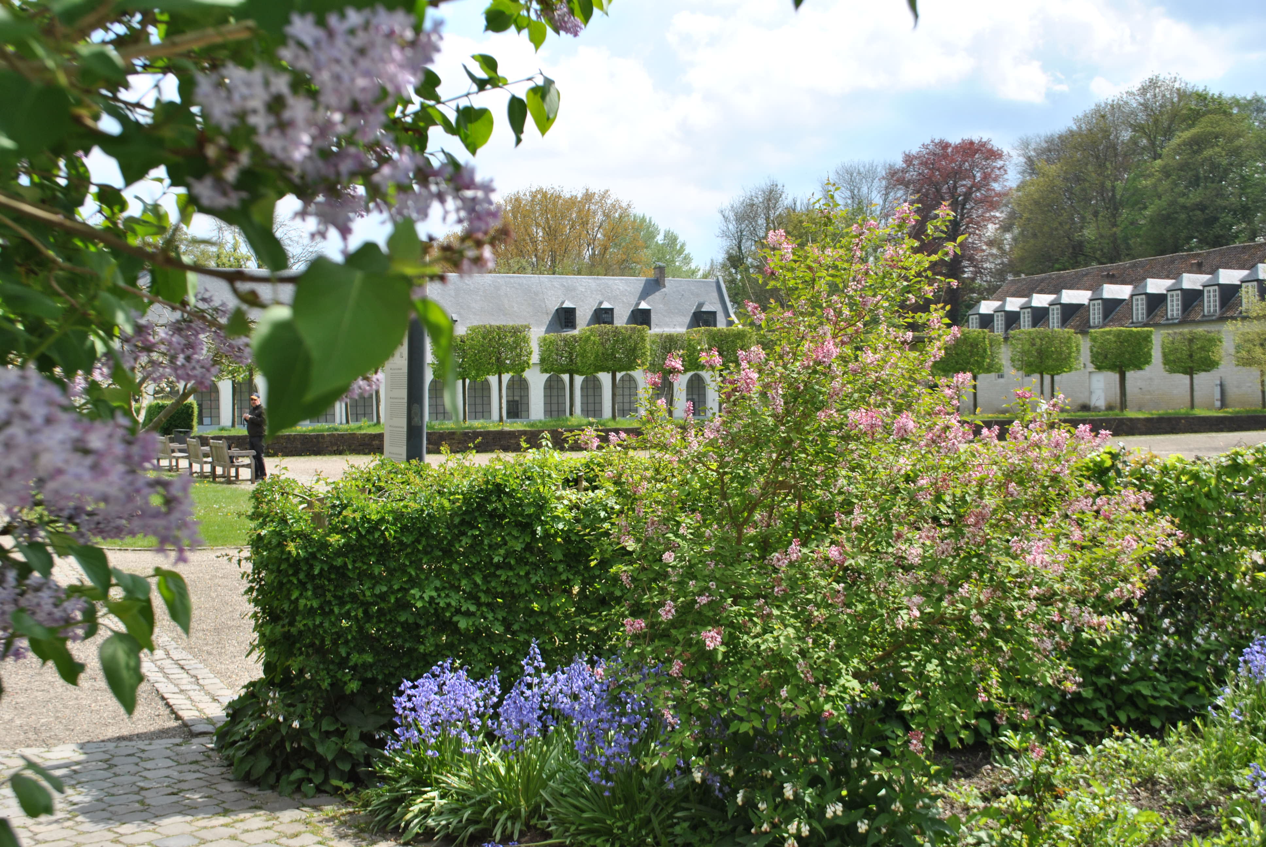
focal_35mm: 39
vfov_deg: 34.3
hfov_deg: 49.5
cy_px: 424
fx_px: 1373
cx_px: 633
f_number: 7.1
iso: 100
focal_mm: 26
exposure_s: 1/200
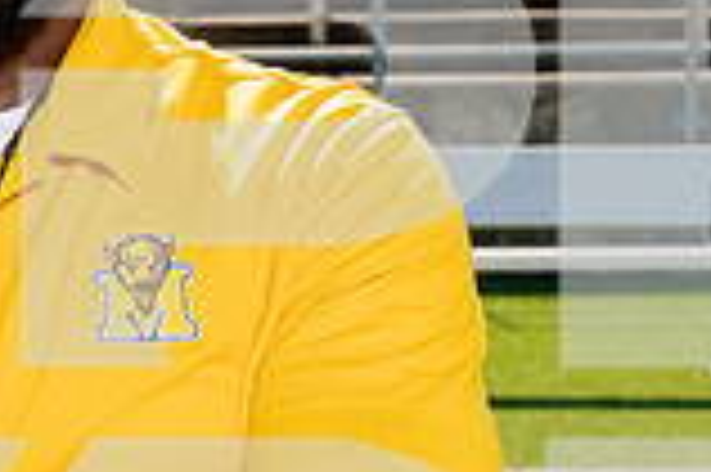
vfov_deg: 5.9
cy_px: 133
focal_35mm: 232
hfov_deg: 8.8
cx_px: -68
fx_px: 4577
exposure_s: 1/250
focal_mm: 63
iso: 320
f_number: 11
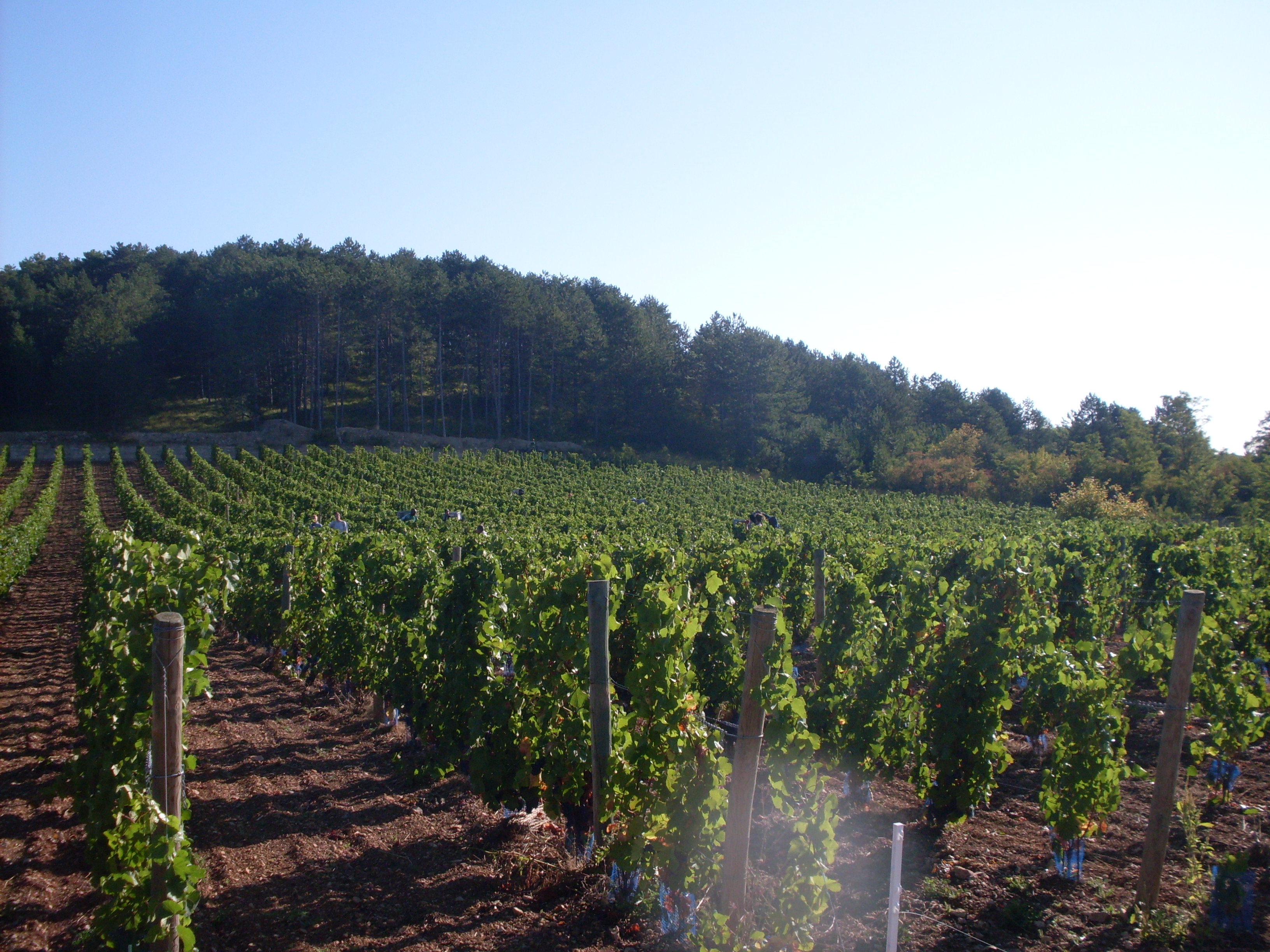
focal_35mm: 38
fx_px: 1394
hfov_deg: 49.0
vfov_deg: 37.7
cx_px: 635
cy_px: 476
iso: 80
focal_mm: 6.3
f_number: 8.4
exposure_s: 1/180
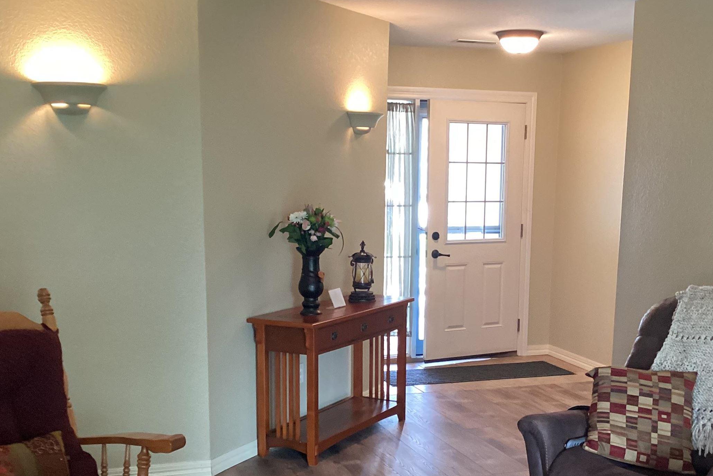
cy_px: 331
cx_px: 398
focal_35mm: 48
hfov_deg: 41.0
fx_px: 951
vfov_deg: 27.8
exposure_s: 1/40
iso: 250
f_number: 2.4
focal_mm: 3.3
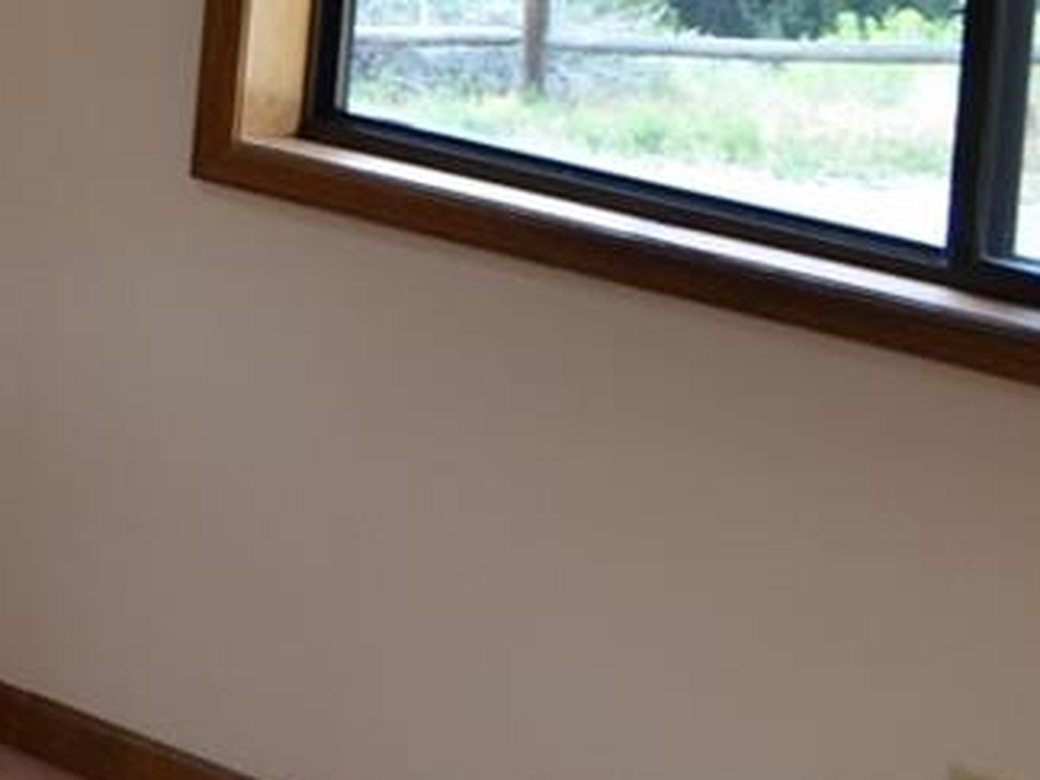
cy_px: -560
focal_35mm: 128
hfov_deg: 13.2
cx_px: -1082
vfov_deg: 10.9
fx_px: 3846
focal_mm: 18
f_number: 4.5
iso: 400
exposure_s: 1/80
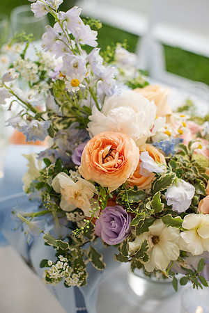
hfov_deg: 27.0
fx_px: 435
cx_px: 104
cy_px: 156
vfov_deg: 39.6
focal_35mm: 50
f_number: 3.5
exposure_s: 1/250
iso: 360
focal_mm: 50
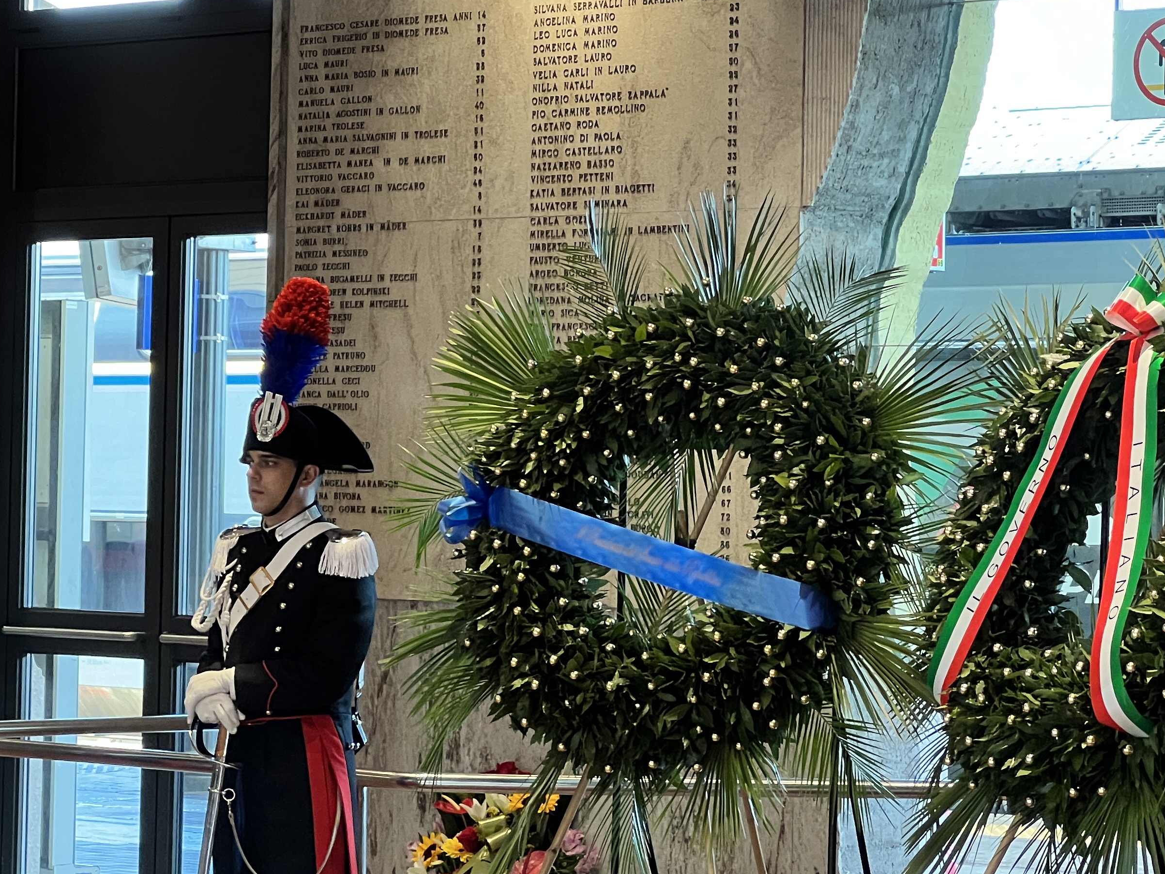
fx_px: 4341
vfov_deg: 11.5
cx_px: 589
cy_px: 425
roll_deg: -1.2
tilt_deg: +1.8
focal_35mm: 129
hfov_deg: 15.3
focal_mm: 9
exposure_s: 1/50
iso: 250
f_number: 2.8
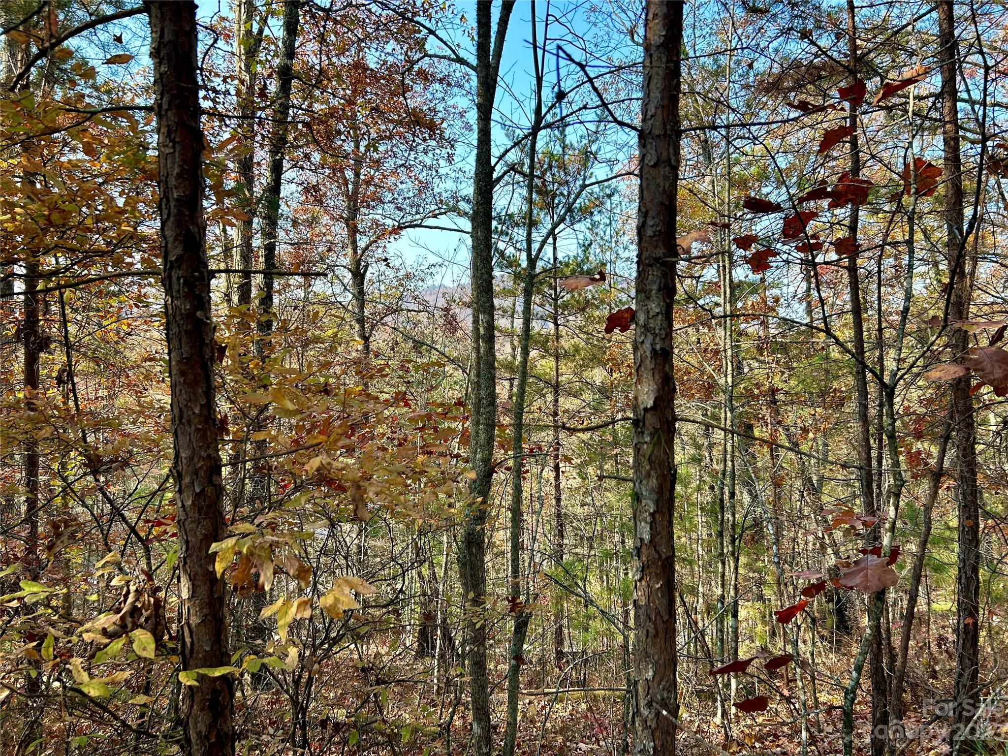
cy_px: 378
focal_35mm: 26
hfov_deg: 67.3
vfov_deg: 53.1
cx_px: 504
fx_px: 757
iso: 50
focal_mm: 5.7
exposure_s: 1/539
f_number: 1.5
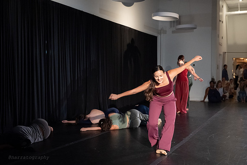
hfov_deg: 43.4
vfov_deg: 29.8
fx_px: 309
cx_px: 137
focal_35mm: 45
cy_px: 73
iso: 6400
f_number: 3.5
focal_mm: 40
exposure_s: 1/400
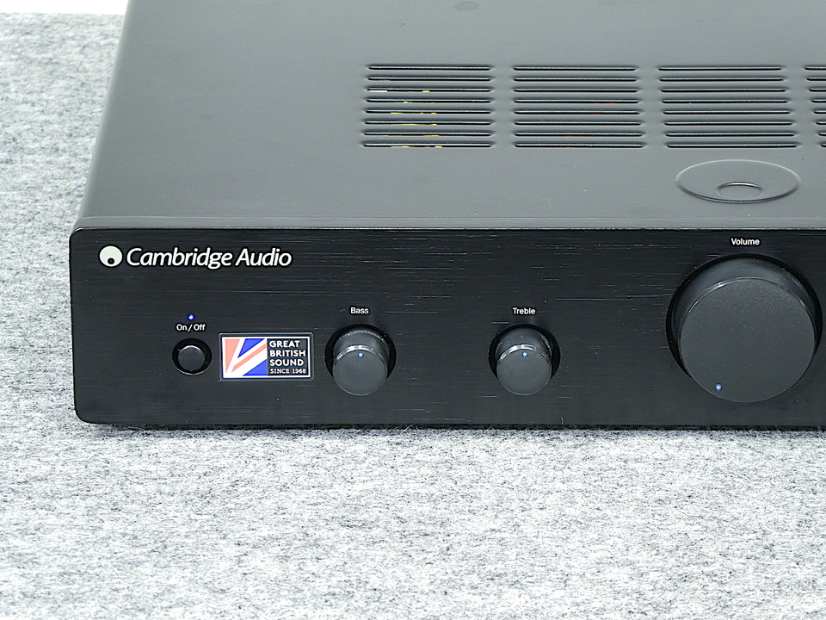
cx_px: 413
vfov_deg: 8.6
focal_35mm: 172
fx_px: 4104
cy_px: 310
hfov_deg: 11.5
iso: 100
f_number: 5.6
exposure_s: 1.3
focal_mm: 30.9
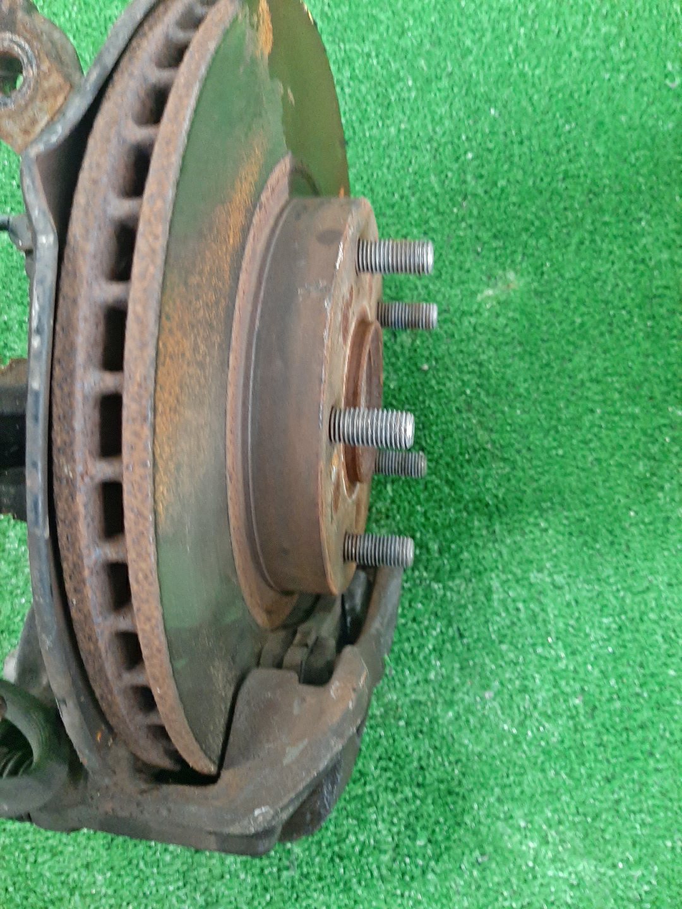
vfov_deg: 67.3
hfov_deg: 53.1
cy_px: 454
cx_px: 341
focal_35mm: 26
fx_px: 683
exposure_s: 1/25
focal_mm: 3.93
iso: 384
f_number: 1.7
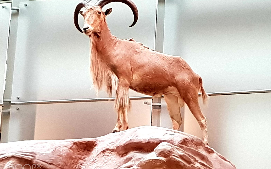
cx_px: 136
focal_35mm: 28
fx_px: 207
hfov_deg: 66.5
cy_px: 87
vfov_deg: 44.5
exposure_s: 1/33
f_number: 1.7
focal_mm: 4.2
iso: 160
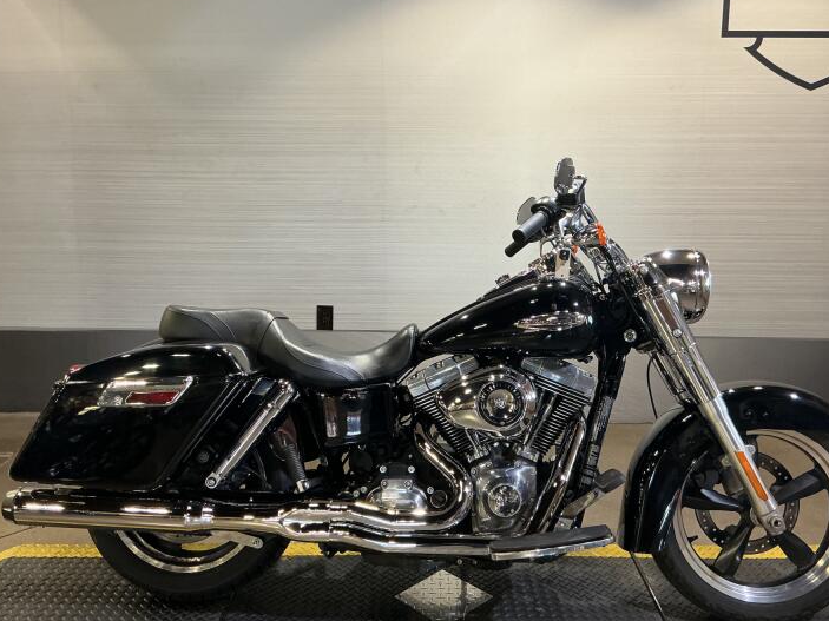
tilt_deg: -14.0
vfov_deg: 42.9
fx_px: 790
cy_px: 297
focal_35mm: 33
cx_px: 436
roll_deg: -0.7
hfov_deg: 55.3
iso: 80
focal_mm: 3
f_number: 1.8
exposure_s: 1/60
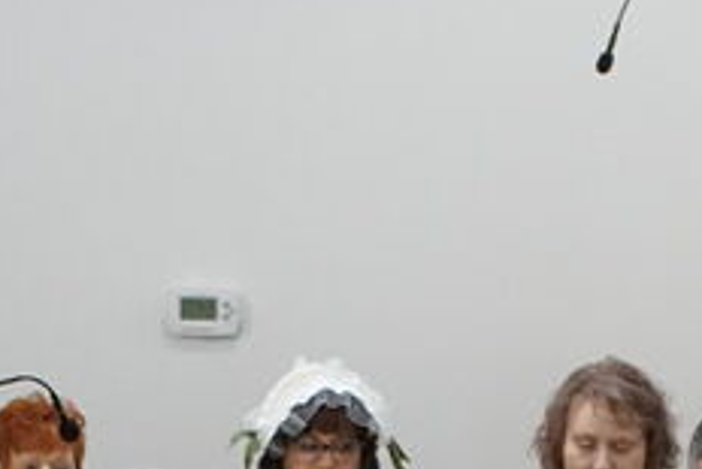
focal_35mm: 532
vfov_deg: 2.6
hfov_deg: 3.9
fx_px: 10380
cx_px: 1041
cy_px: 1171
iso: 3200
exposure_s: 1/160
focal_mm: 70
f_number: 2.8
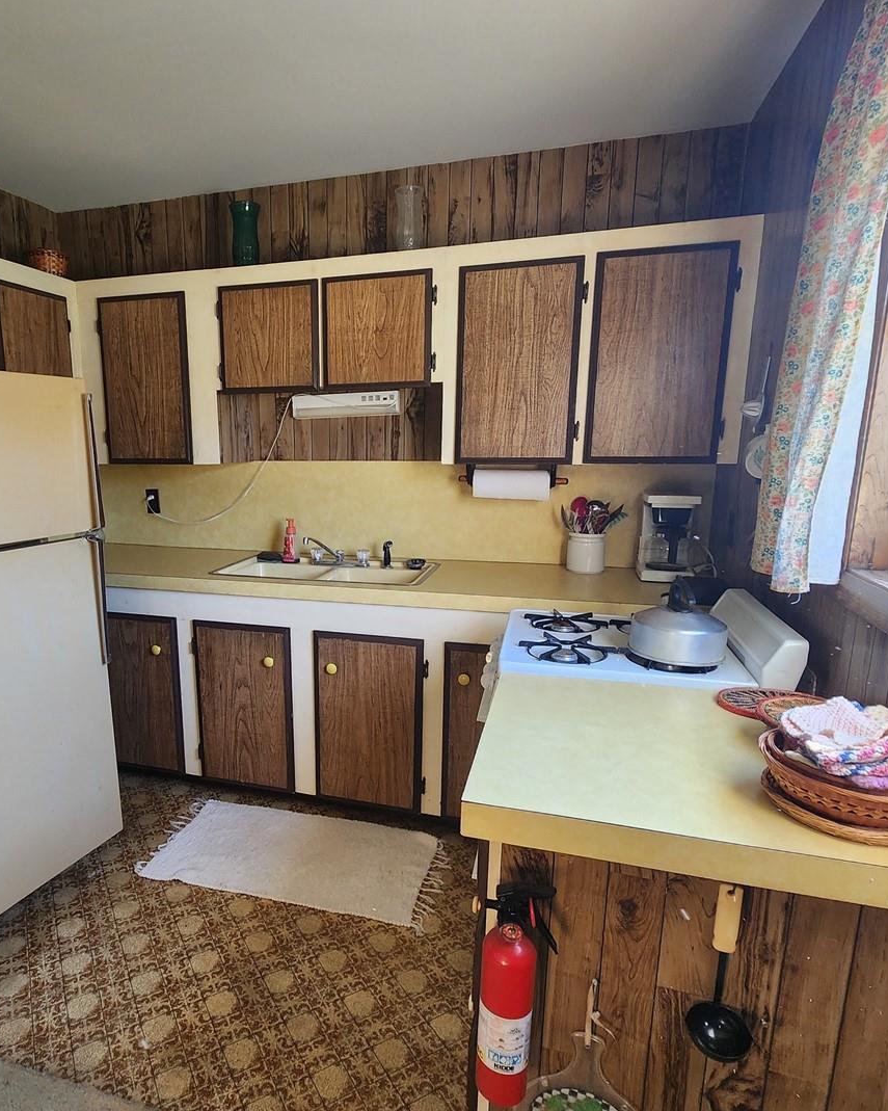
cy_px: 587
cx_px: 337
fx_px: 624
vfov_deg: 83.2
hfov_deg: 69.8
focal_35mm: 19
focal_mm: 2.2
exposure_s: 1/60
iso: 200
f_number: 2.2
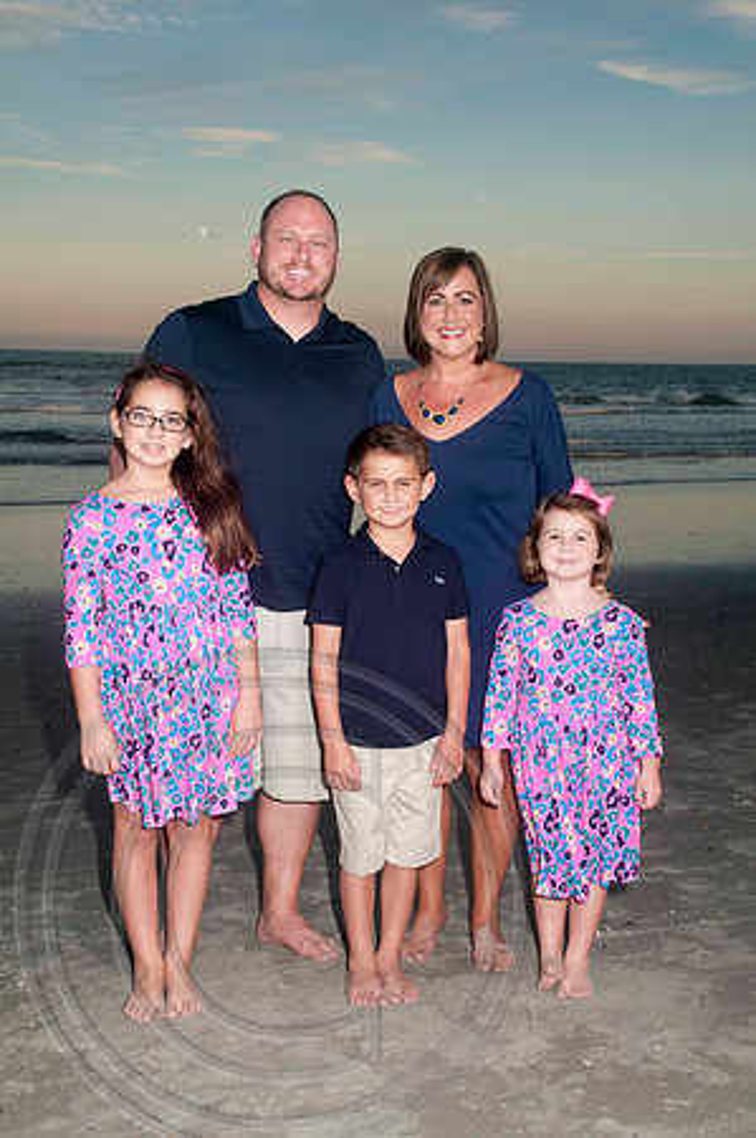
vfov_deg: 37.9
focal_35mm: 52
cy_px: 569
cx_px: 378
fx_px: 1657
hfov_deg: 25.7
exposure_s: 1/200
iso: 200
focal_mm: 35
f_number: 8
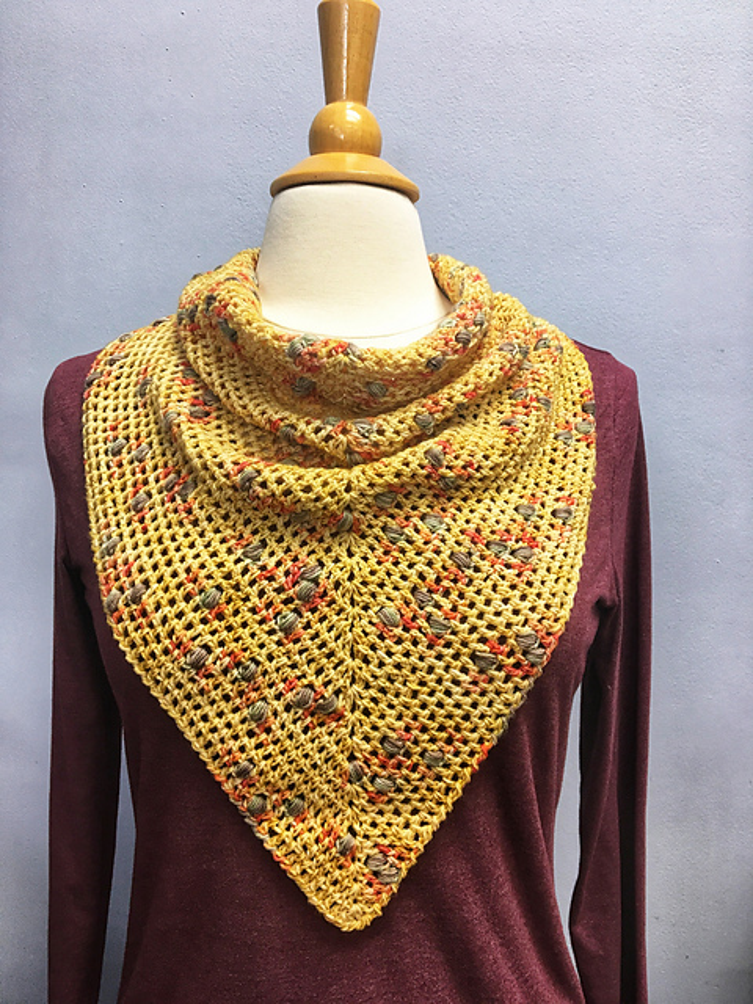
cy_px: 502
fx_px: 841
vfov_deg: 61.7
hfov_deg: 48.2
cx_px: 376
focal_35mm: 29
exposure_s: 1/30
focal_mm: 4.15
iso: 32
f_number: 2.2
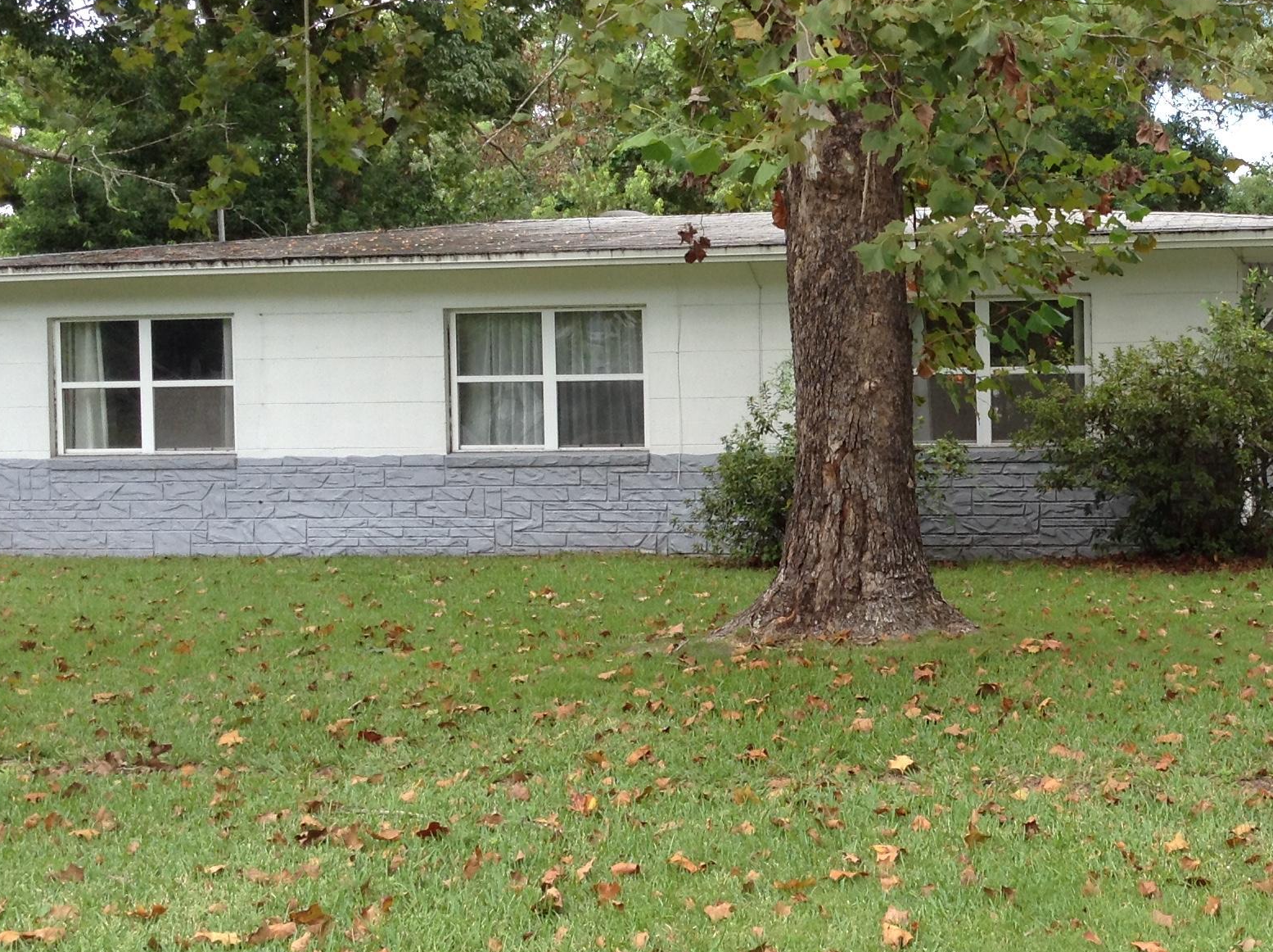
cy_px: 466
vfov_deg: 26.5
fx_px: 2020
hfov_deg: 34.1
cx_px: 986
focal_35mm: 55
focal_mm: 3.3
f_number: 2.4
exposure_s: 1/138
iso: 25
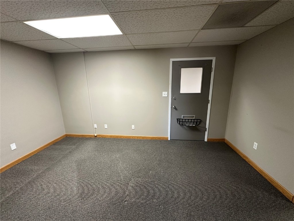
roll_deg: +0.8
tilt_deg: -12.8
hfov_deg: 102.1
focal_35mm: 14
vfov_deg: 85.7
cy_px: 110
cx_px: 147
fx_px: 119
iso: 250
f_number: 2.2
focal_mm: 2.22
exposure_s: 1/60
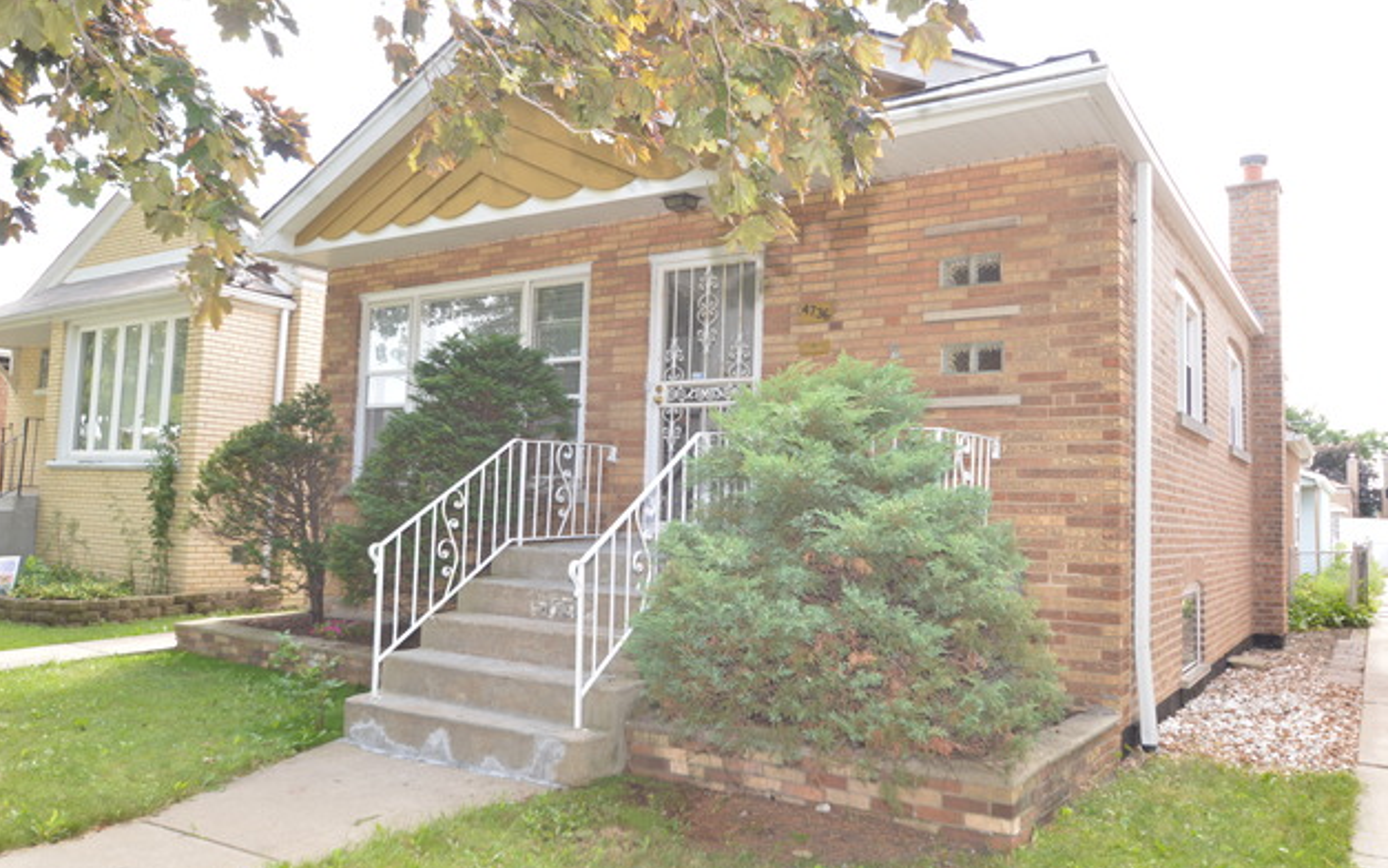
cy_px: 416
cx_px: 704
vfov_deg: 46.8
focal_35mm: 27
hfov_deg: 69.3
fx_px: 1003
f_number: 5.6
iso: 360
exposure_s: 1/125
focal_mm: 17
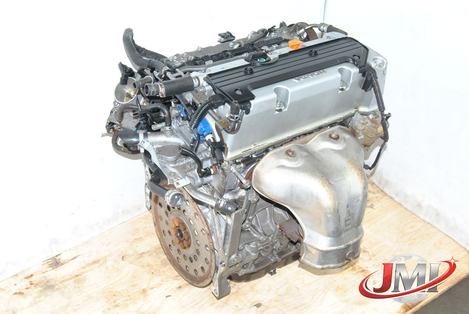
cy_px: 157
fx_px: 626
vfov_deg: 28.2
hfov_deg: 41.1
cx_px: 234
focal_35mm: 48
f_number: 9
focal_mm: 32
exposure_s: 1/200
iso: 800
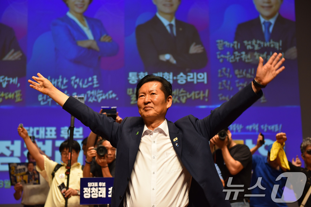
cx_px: 156
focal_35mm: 62
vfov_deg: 21.9
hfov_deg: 32.4
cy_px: 104
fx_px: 536
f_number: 3.2
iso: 800
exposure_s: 1/160
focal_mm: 62
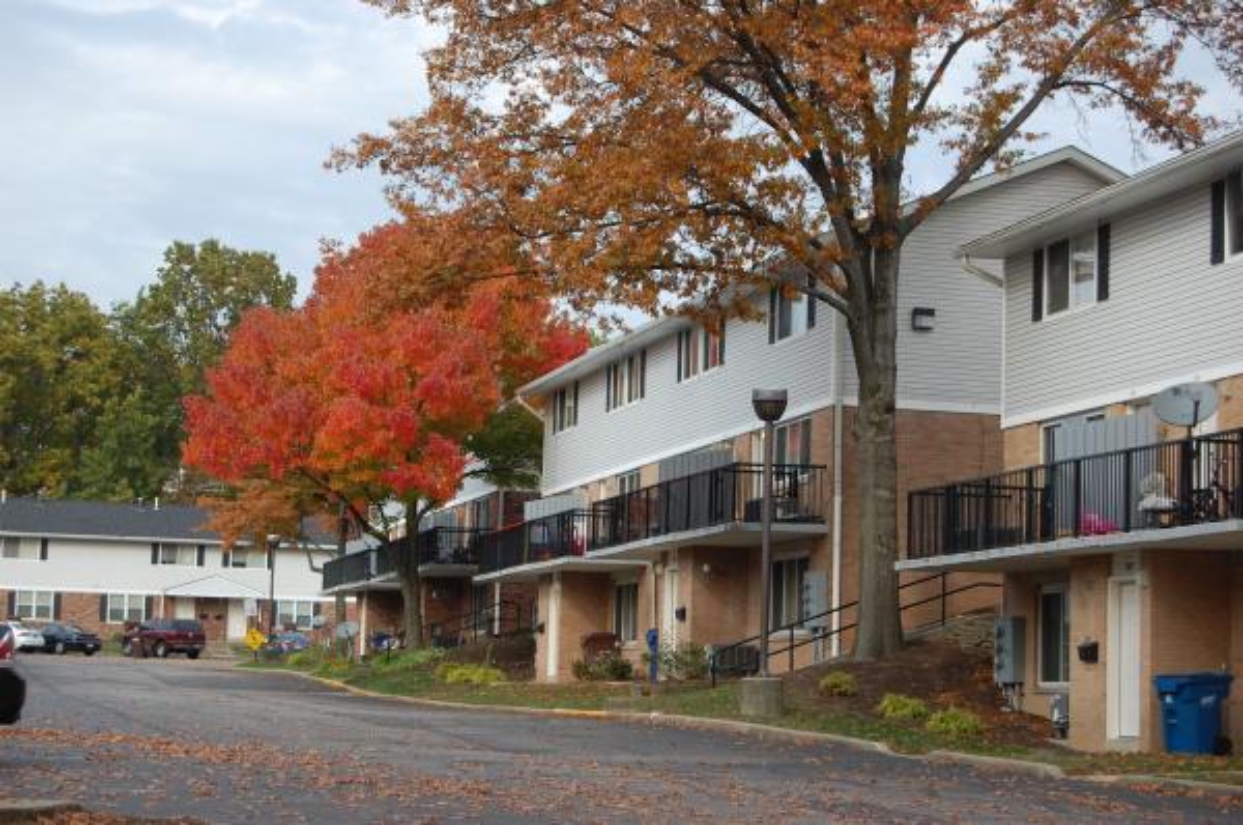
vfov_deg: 17.4
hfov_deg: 26.0
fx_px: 2689
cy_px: 412
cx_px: 622
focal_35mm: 78
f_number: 7.1
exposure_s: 1/200
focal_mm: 52
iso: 200
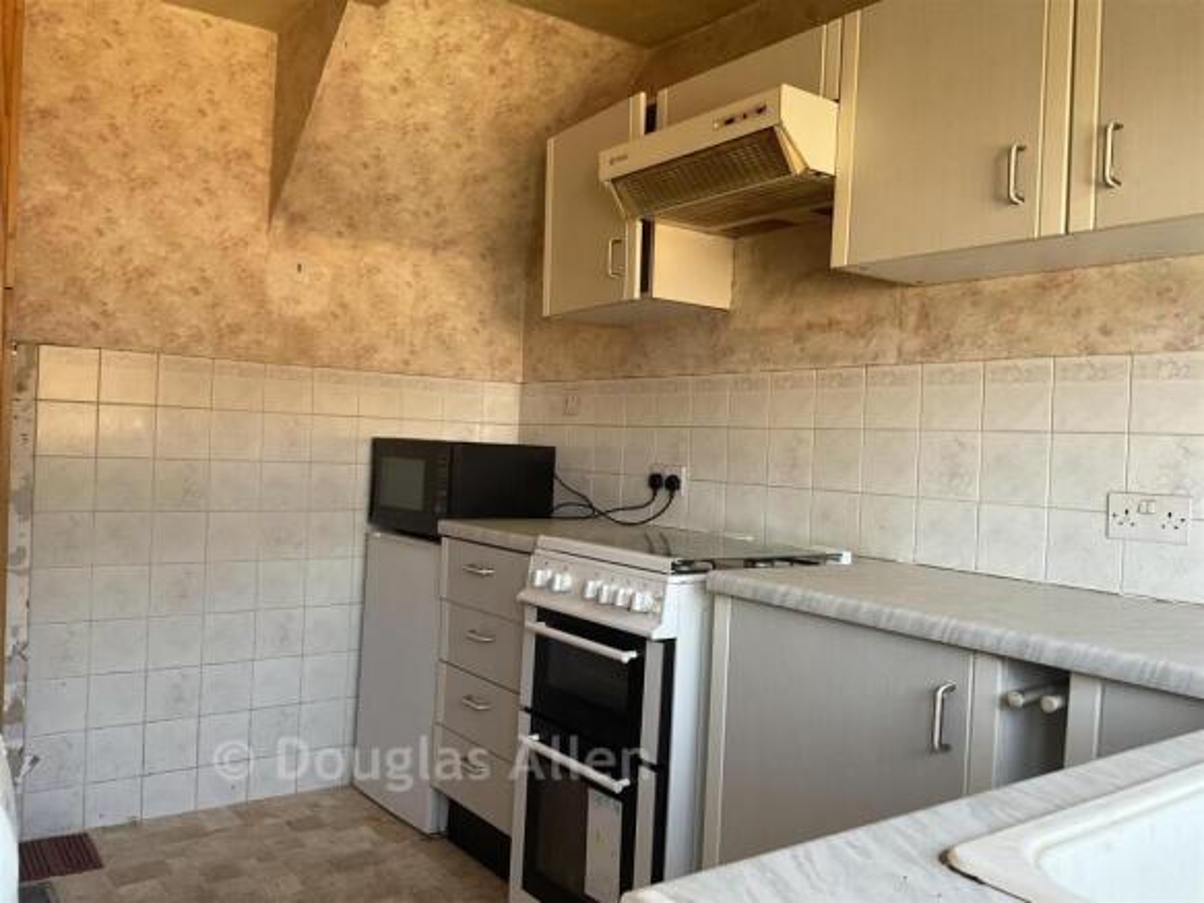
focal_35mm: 29
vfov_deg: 48.2
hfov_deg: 61.7
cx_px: 602
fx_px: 1008
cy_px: 452
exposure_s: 1/86
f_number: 1.8
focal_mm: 3
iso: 64
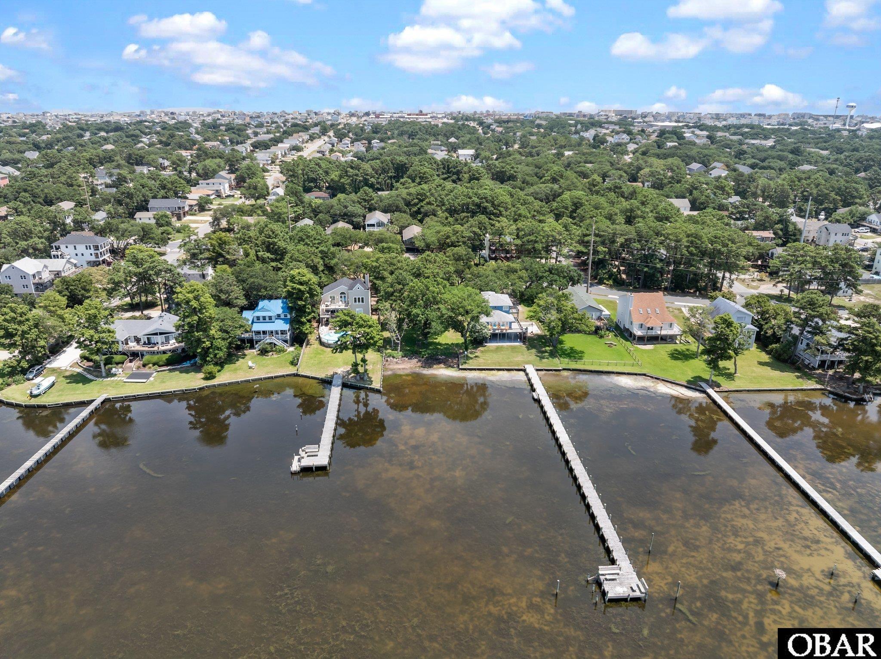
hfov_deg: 71.6
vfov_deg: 56.8
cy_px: 330
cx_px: 440
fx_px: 610
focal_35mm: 24
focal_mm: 12.29
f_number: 2.8
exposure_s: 1/2000
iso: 260
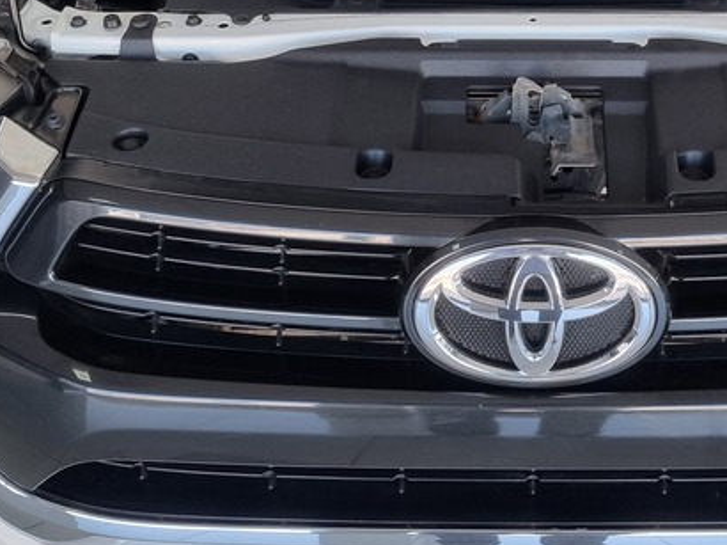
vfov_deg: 22.1
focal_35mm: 65
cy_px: 59
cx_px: 504
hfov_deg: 29.6
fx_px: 1364
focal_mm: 5.4
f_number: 1.8
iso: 64
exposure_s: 1/100
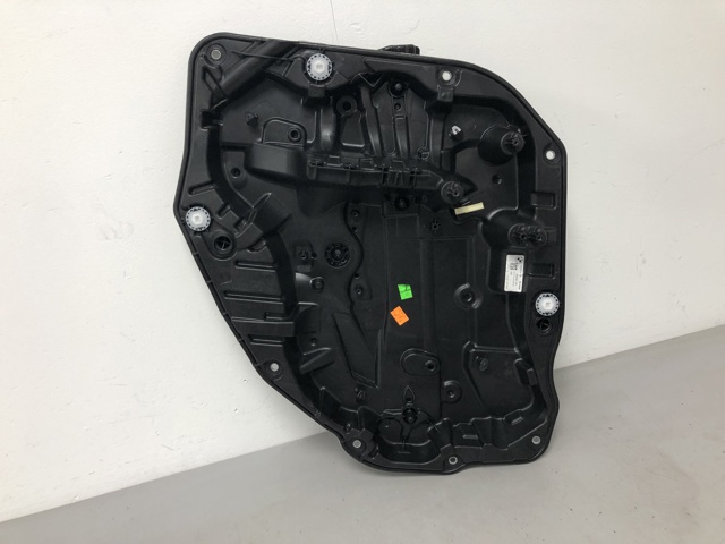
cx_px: 362
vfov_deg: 49.7
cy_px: 272
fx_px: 586
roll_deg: +11.1
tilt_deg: -21.1
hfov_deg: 63.4
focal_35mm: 28
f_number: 1.8
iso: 40
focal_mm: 4
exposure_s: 1/33
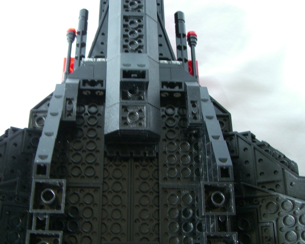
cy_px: 129
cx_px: 132
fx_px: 388
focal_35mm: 43
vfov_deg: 34.9
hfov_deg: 42.8
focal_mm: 6.2
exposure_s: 1/8
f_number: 2.7
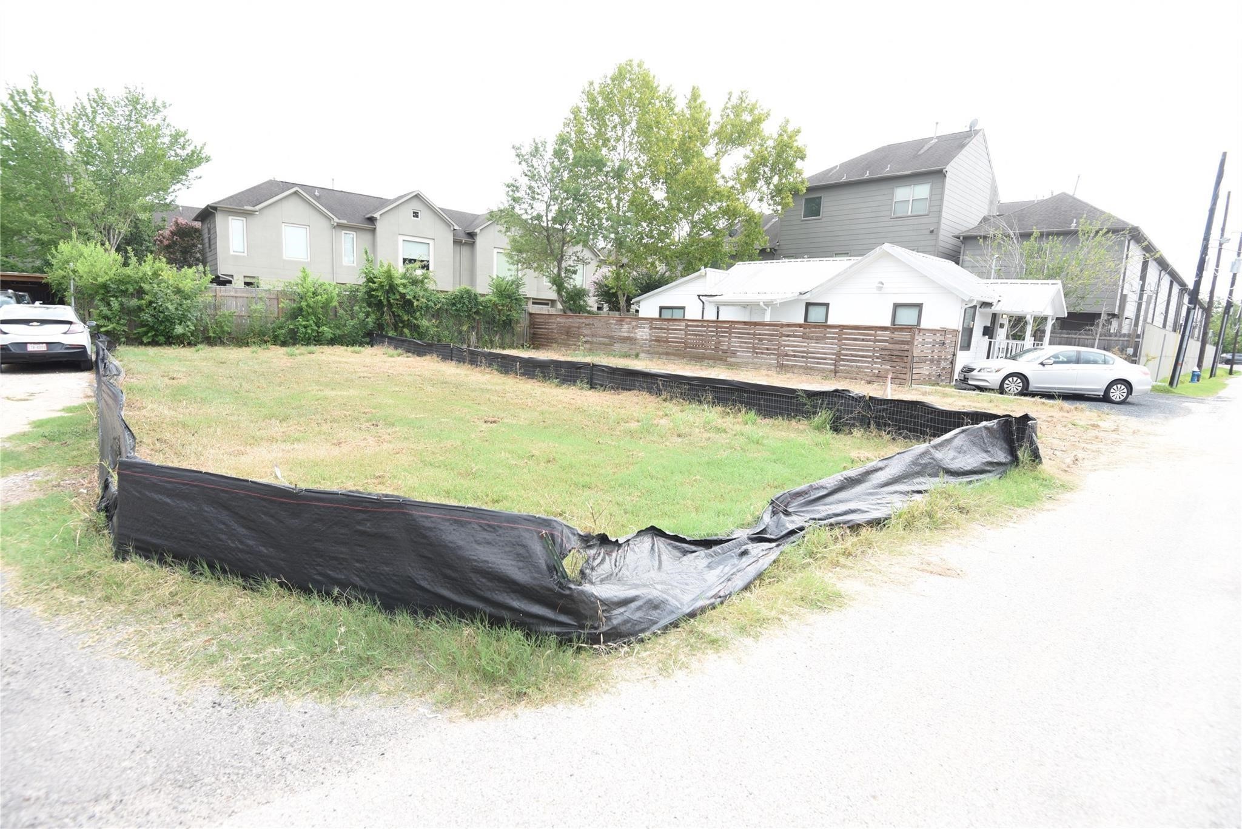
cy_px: 414
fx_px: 587
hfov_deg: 93.3
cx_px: 621
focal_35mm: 17
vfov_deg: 70.5
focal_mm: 17
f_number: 4.5
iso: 100
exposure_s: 1/80
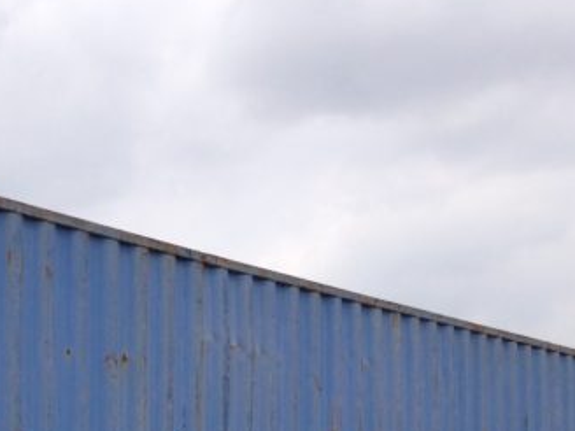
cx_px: 33
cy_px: 540
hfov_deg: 18.7
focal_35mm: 103
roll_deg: +0.0
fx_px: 1711
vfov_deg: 13.9
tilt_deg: -1.2
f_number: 2.4
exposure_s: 1/1695
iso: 50
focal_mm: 4.12
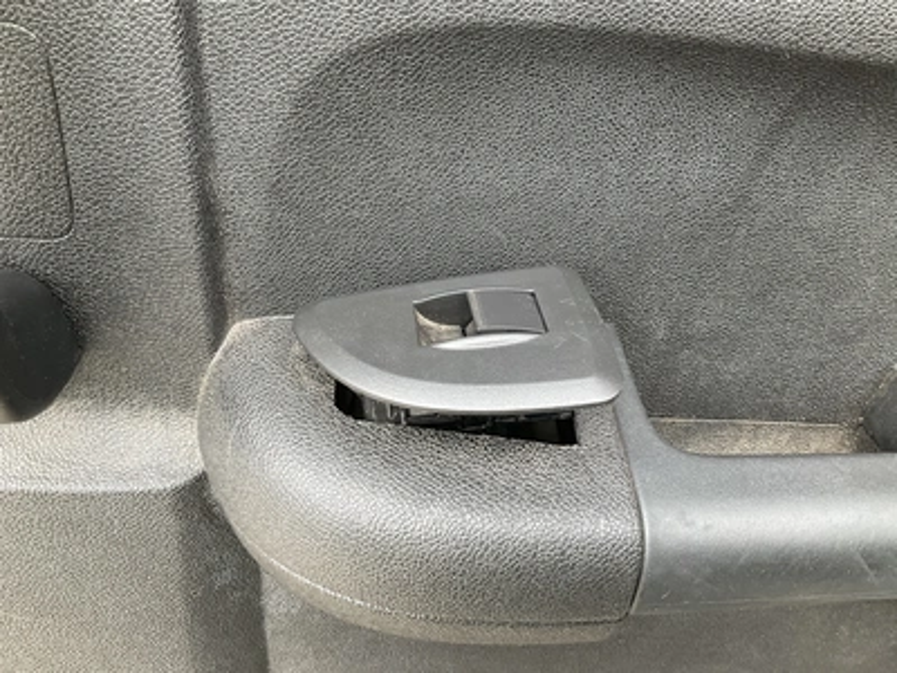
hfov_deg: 61.7
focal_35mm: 29
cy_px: 336
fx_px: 751
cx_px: 448
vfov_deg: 48.2
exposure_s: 1/122
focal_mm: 3
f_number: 1.8
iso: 64
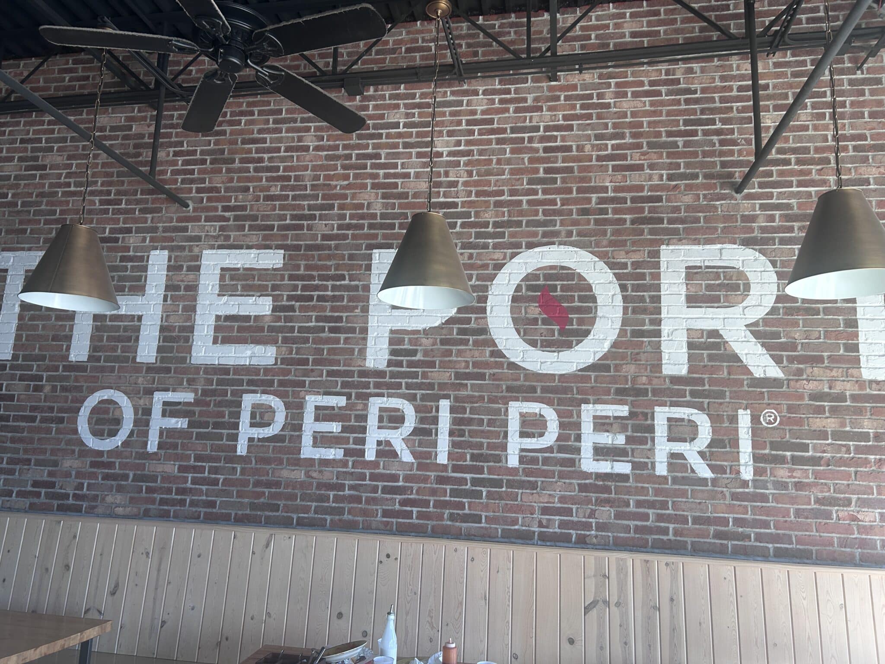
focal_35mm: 26
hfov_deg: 67.3
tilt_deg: +9.8
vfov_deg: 53.1
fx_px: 665
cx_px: 442
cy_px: 332
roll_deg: -1.6
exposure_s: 1/121
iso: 64
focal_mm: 5.7
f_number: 1.5
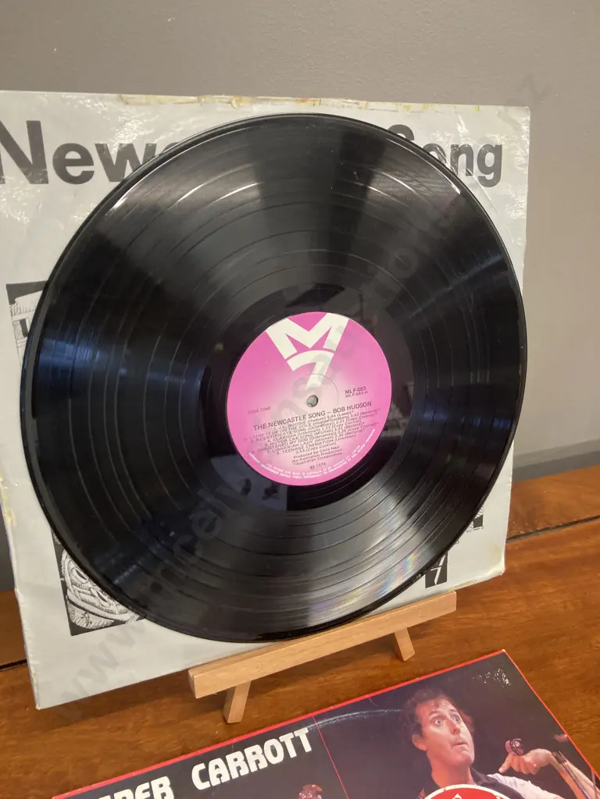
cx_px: 300
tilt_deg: -29.1
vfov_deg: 63.4
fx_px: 647
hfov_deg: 49.7
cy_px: 400
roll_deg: -5.4
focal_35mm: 28
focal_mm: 3.99
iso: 160
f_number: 1.8
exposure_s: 1/50
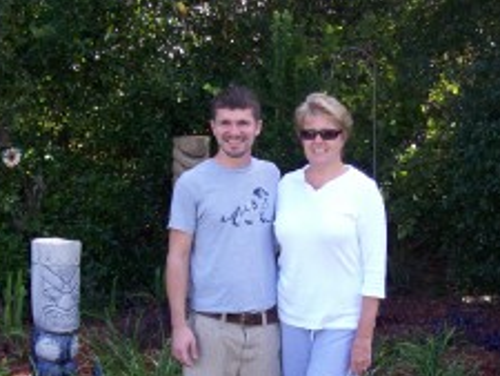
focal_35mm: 80
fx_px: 1156
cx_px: 269
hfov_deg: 24.4
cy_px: 259
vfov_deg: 18.4
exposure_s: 1/181
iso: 80
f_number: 3
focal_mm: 7.6
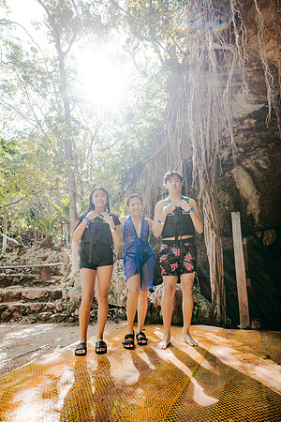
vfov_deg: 84.0
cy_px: 211
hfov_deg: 61.9
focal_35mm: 20
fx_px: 234
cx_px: 140
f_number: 5
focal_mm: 20
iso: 250
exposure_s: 1/160
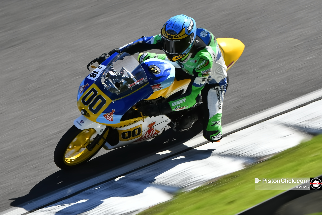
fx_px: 1637
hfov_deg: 11.2
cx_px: 161
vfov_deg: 7.5
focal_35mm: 183
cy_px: 108
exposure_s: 1/200
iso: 360
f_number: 8
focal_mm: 122
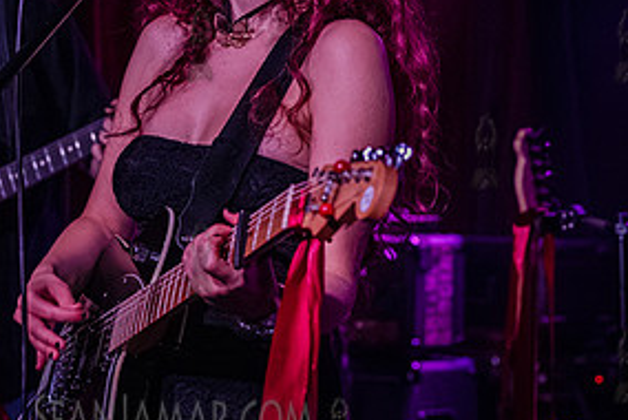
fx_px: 2061
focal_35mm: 118
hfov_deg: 17.3
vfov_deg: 11.6
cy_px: 39
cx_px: 244
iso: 16000
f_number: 3.2
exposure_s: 1/320
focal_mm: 54
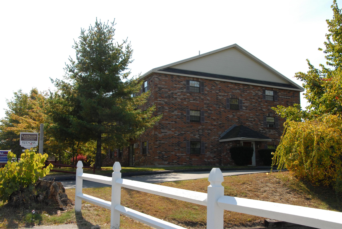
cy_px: 114
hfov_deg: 49.5
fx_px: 371
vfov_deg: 34.3
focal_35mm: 39
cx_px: 171
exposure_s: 1/320
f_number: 10
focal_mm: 26
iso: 400
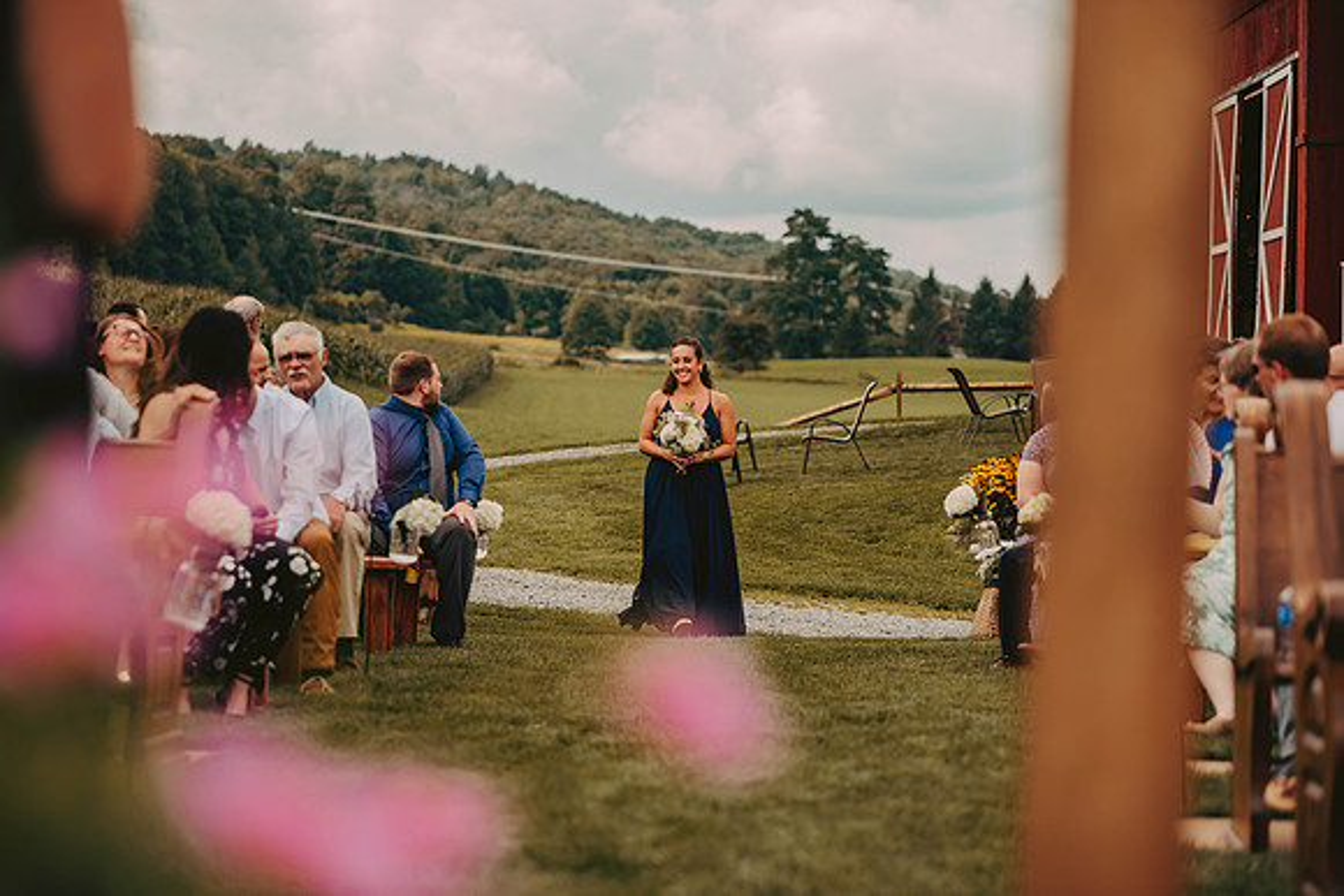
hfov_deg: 20.0
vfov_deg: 13.4
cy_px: 448
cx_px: 672
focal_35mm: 102
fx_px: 3809
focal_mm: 102
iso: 200
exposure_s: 1/1600
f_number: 2.8
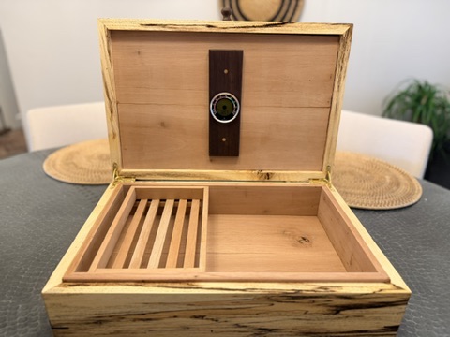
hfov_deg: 71.6
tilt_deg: -24.3
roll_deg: -1.9
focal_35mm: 24
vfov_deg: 56.8
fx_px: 312
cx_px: 225
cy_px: 168
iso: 250
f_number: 1.78
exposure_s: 1/60
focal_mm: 6.76
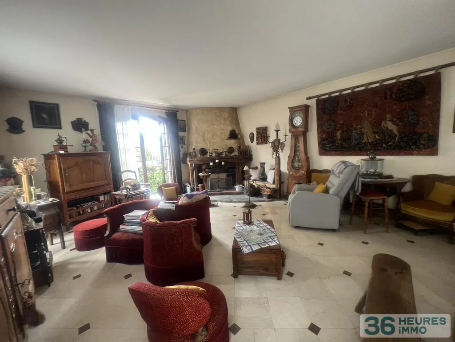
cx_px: 228
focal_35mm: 13
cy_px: 171
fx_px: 171
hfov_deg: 106.2
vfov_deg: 89.9
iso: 200
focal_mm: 1.57
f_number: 1.8
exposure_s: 1/99
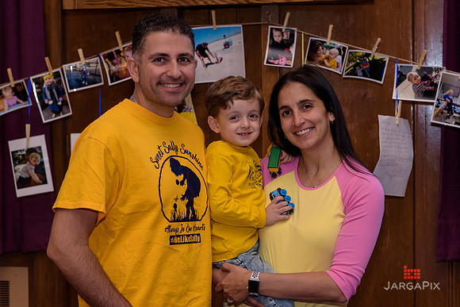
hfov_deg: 23.9
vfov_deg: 16.1
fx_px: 1086
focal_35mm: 85
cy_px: 154
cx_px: 230
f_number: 4
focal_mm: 85
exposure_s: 1/125
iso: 320
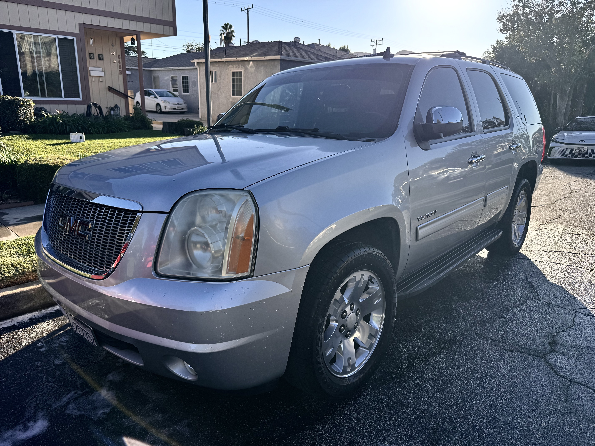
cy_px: 223
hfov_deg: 71.6
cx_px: 298
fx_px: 413
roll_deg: -1.6
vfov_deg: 56.8
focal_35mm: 24
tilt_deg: -16.0
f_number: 1.78
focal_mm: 6.76
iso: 80
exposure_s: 1/1980
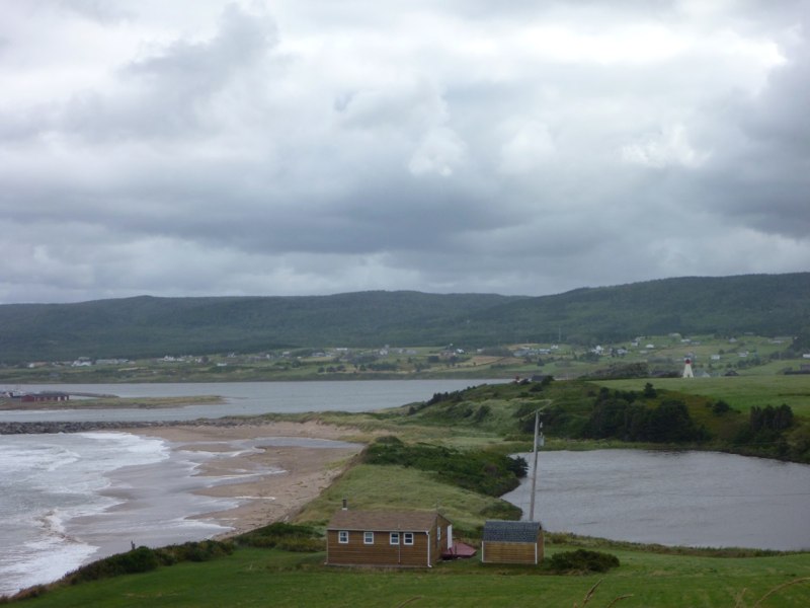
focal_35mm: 58
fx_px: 1357
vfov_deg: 25.2
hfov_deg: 33.2
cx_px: 405
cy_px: 304
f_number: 5
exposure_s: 1/250
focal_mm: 10.4
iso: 80
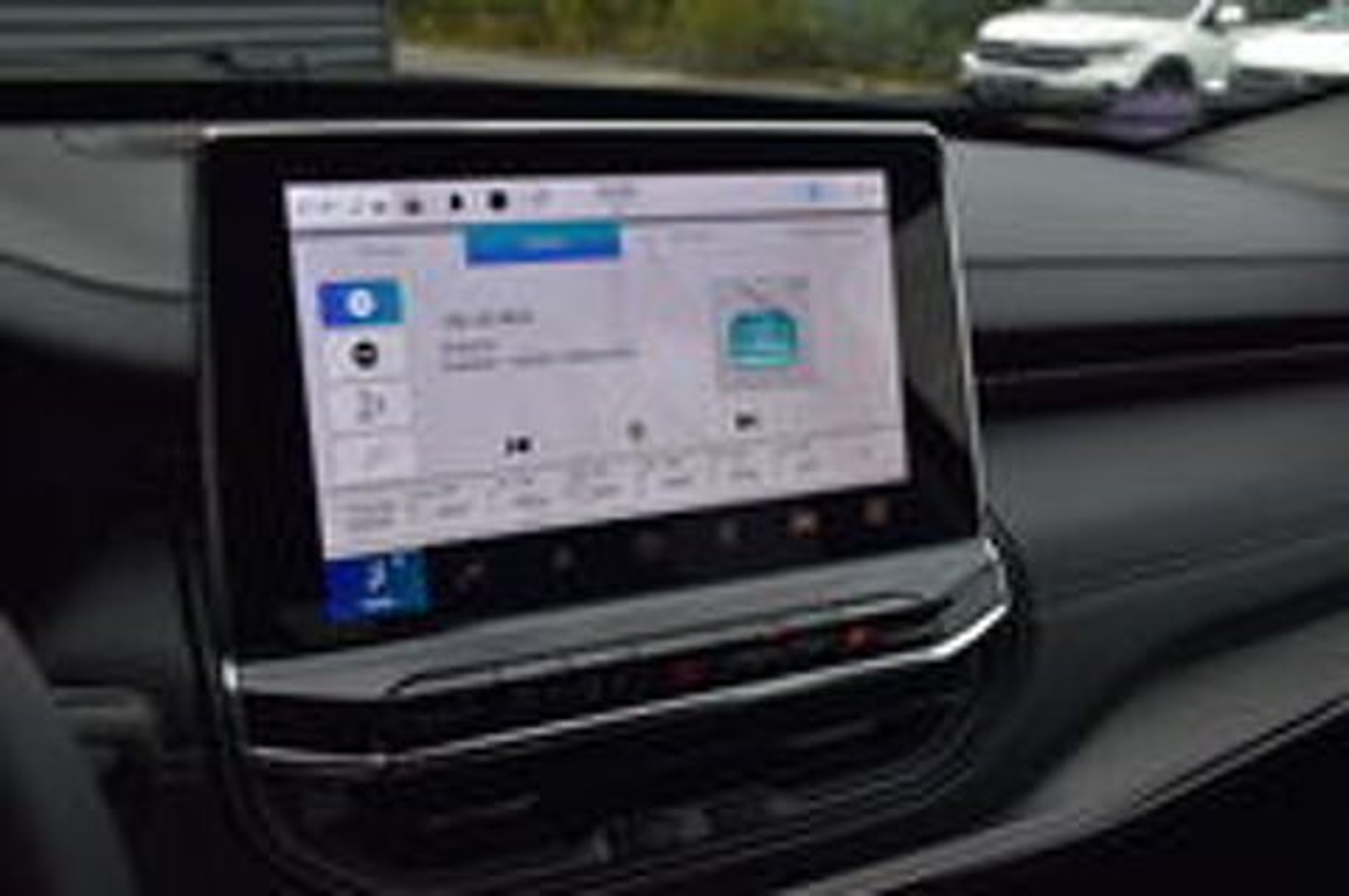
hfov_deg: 55.2
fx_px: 1291
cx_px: 674
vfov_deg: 38.3
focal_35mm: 34
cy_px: 448
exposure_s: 1/80
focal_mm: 23
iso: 400
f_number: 8
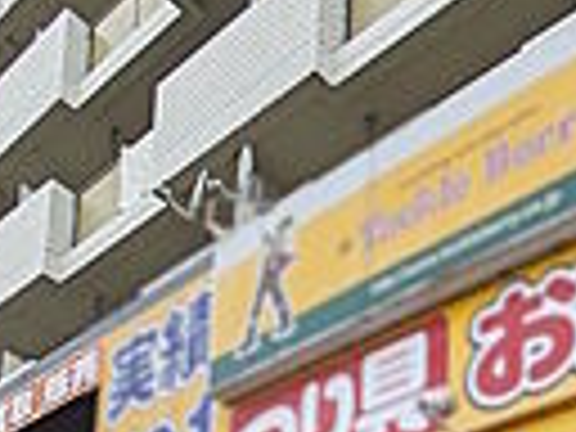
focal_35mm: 49
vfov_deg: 21.7
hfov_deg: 35.1
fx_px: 815
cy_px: 734
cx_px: 580
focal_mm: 1.83
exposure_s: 1/188
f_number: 2.2
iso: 43
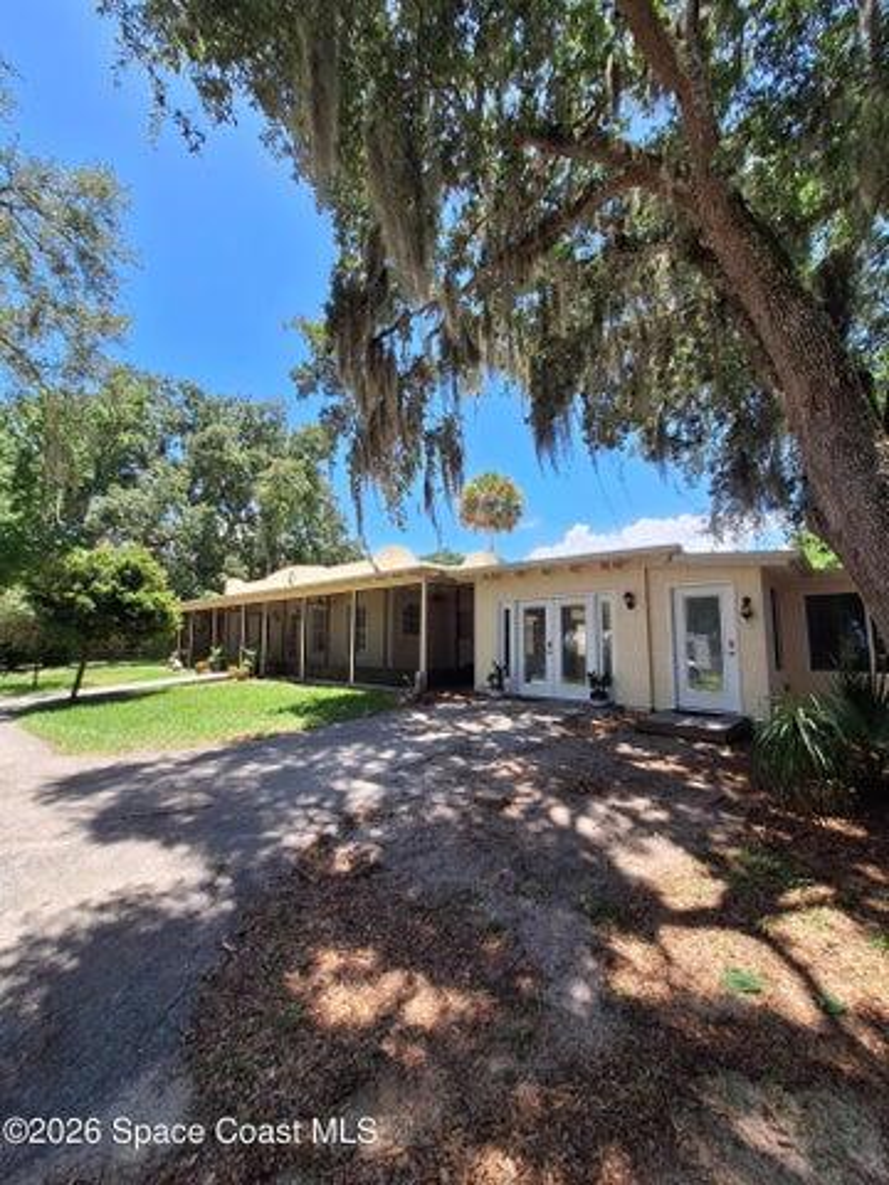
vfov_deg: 106.2
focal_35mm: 13
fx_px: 445
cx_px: 444
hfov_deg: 89.9
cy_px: 592
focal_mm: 1.74
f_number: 2.2
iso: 40
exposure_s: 1/874
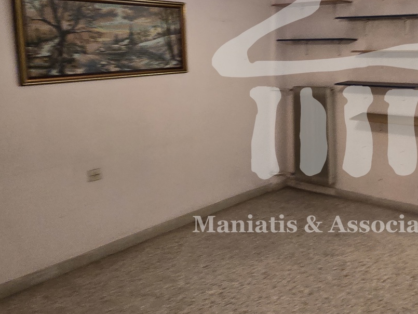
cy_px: 112
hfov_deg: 55.1
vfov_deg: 45.0
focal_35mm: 31
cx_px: 322
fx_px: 374
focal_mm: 2.2
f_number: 2.2
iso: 125
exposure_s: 1/50
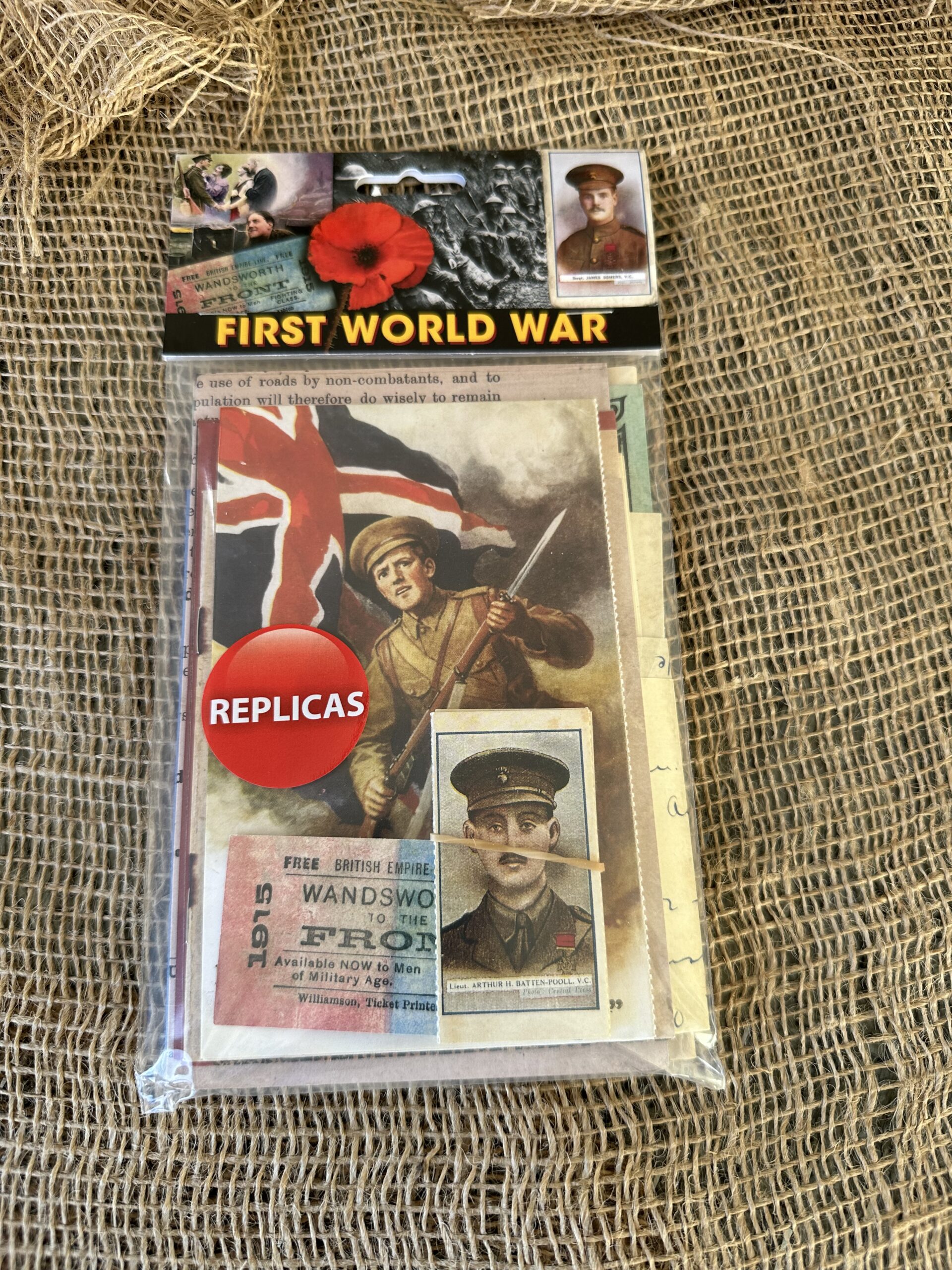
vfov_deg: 71.6
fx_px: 880
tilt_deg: -77.0
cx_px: 476
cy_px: 635
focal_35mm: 24
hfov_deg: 56.8
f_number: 1.78
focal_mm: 6.86
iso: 100
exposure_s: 1/121
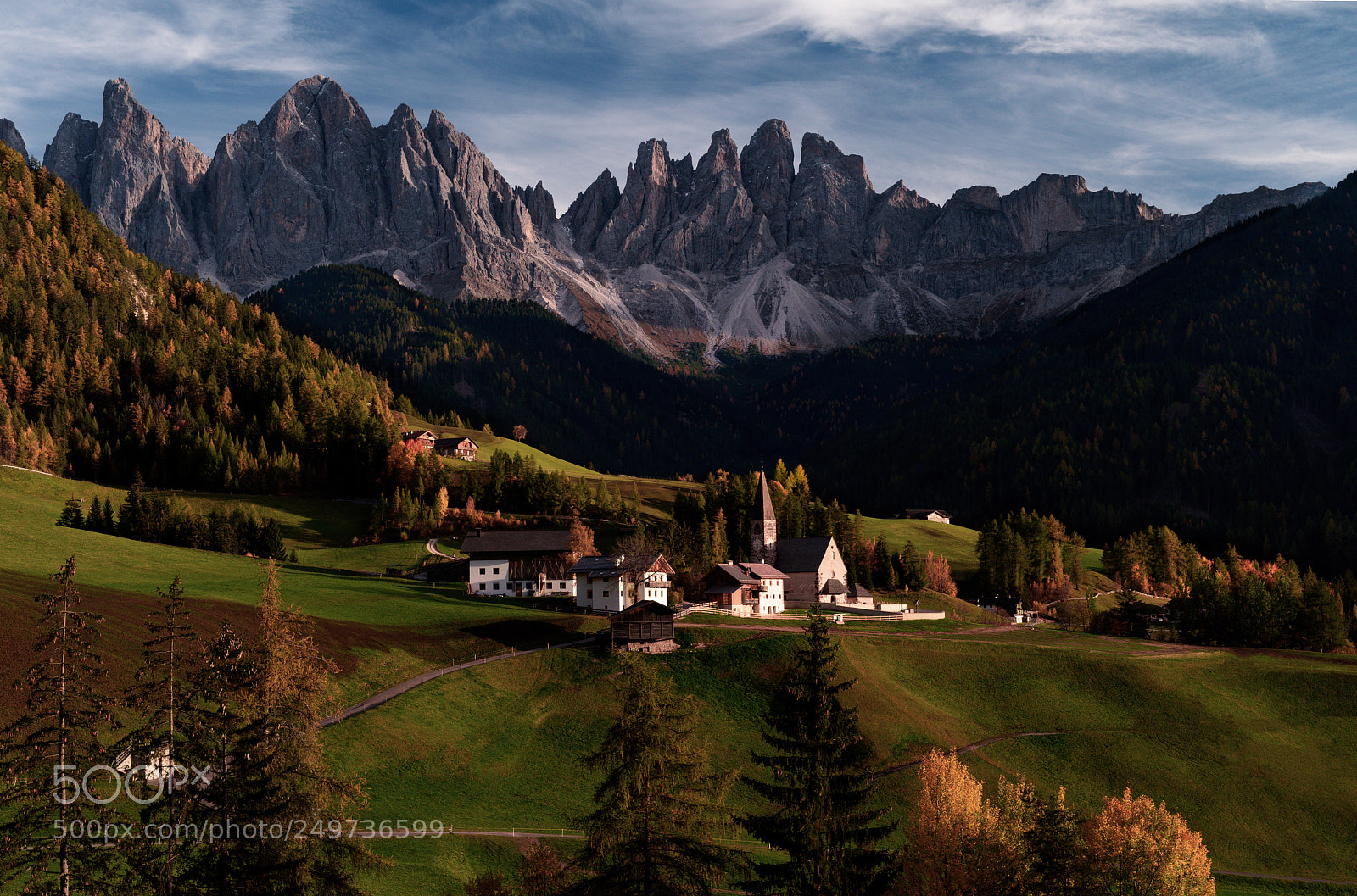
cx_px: 678
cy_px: 448
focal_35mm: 50
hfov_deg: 39.7
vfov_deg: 26.8
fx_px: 1879
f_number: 8
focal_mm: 50
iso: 500
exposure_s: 1/250
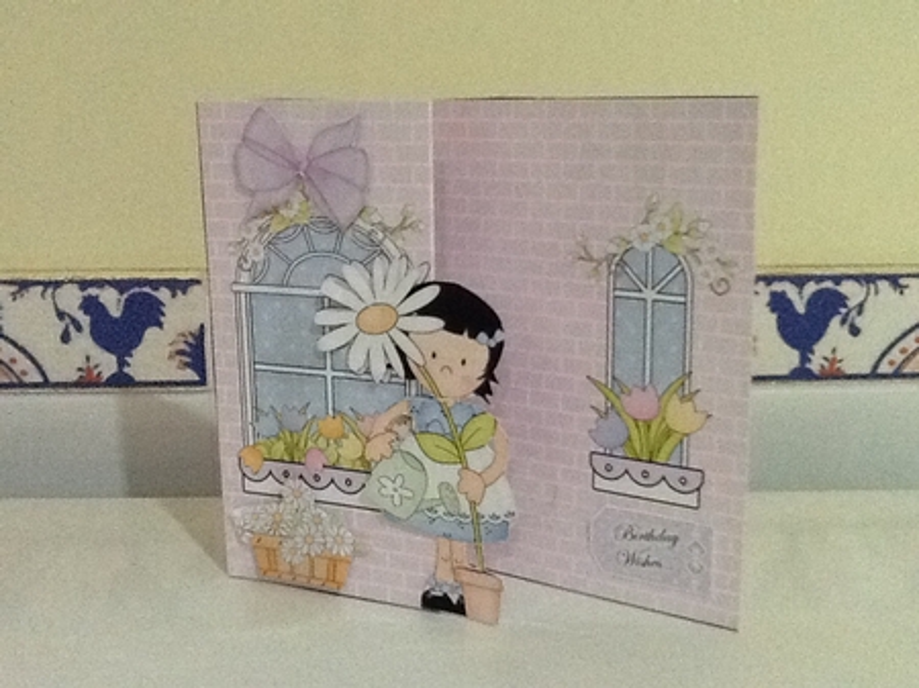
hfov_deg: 43.0
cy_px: 344
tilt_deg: -13.0
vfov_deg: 32.8
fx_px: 1168
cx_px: 460
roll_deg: +1.7
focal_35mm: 44
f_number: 2.4
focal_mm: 2.03
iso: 320
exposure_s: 1/30
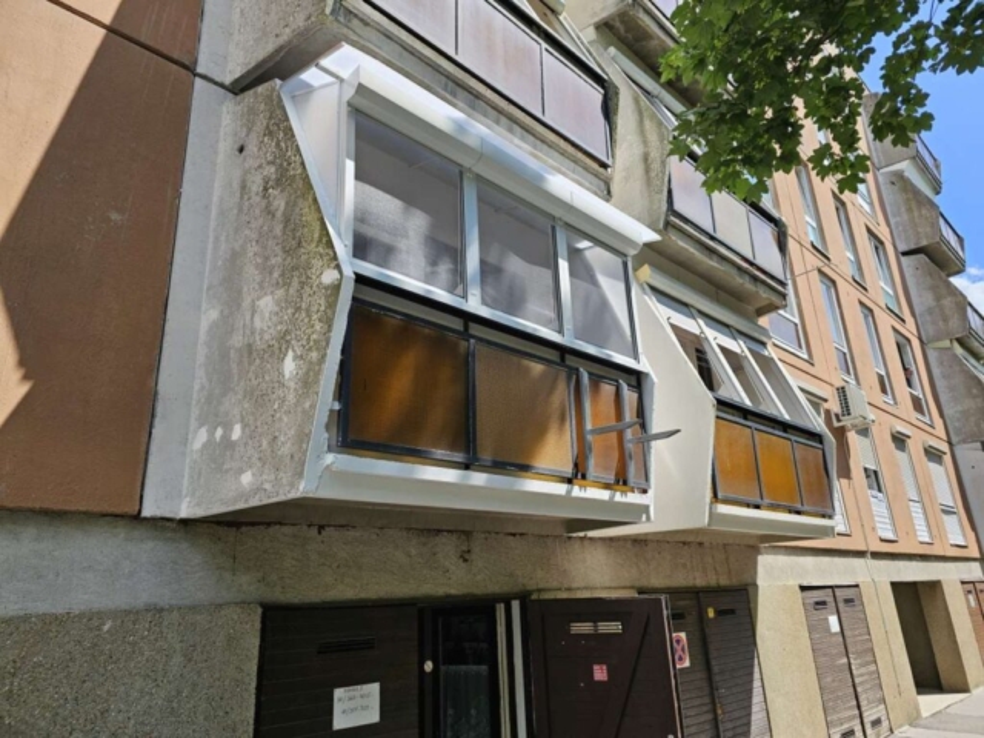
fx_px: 654
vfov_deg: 58.9
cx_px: 492
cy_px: 369
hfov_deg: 73.9
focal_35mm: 23
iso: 10
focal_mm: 6.3
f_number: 1.7
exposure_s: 1/382
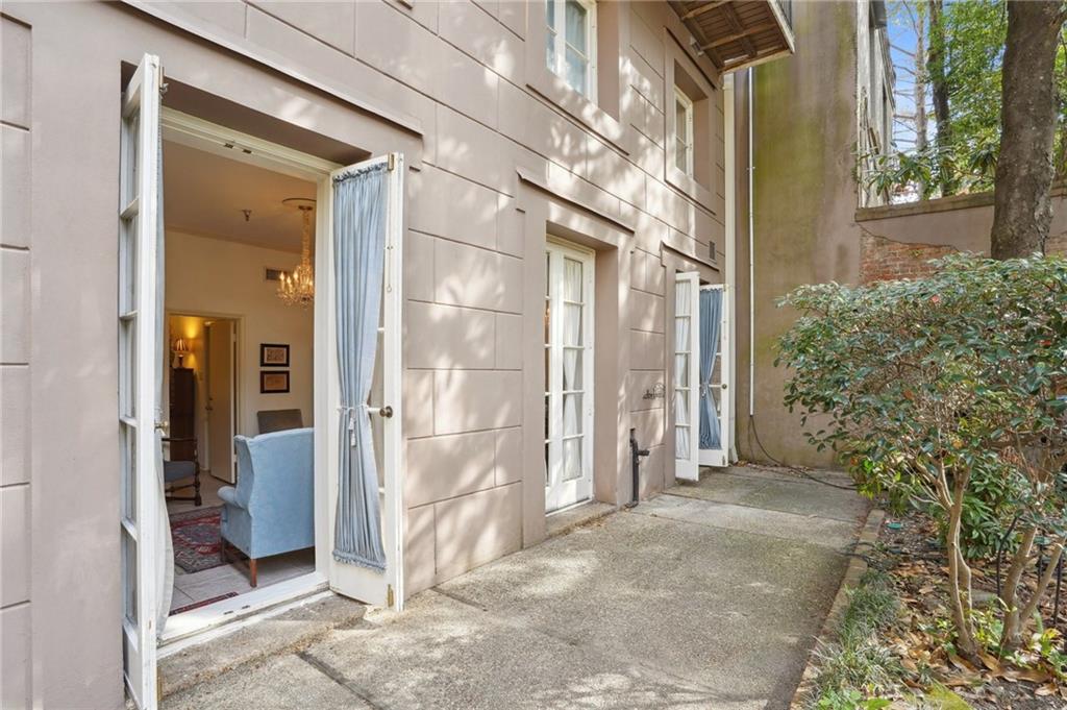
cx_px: 534
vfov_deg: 70.3
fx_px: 503
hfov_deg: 93.3
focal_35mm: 17
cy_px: 355
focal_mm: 17
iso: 800
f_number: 11
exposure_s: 1/100
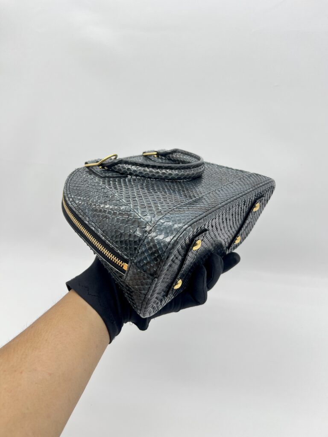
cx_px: 164
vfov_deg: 67.3
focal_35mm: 26
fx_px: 328
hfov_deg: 53.1
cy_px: 218
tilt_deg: -24.9
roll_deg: +1.0
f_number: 1.5
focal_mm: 5.7
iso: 32
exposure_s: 1/101
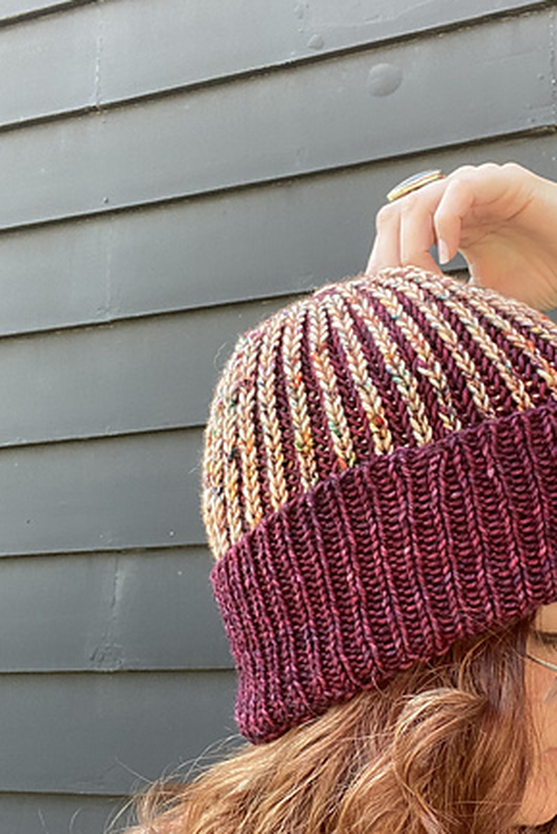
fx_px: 1067
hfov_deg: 28.9
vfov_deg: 42.6
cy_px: 483
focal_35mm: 46
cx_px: 407
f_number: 2.2
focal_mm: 2.71
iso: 80
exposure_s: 1/122
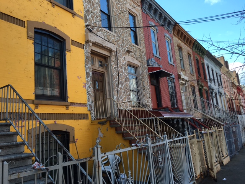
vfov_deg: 48.2
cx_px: 122
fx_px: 205
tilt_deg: +11.9
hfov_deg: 61.7
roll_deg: +4.9
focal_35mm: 29
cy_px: 92
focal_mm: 4.15
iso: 25
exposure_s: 1/327
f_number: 2.2
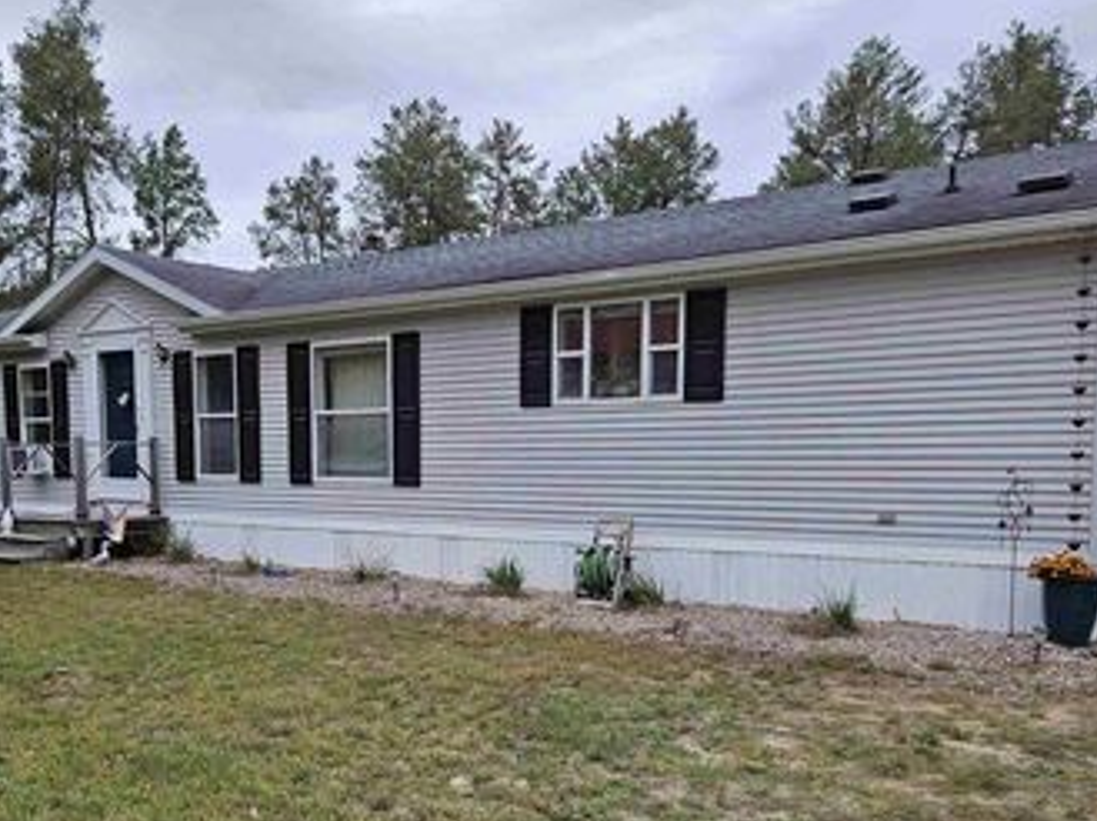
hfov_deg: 52.4
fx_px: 1108
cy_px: 552
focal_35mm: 35
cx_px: 453
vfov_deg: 40.1
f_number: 1.8
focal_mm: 5.4
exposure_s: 1/180
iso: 32
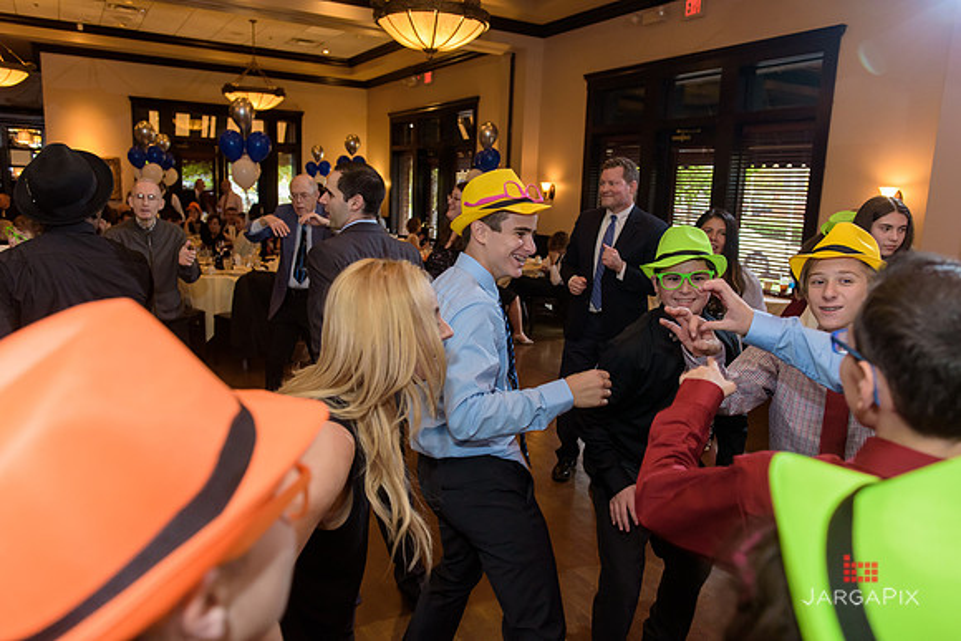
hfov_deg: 67.4
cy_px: 320
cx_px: 480
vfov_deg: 48.0
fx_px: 721
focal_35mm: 27
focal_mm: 27
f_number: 3.2
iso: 1600
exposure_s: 1/125
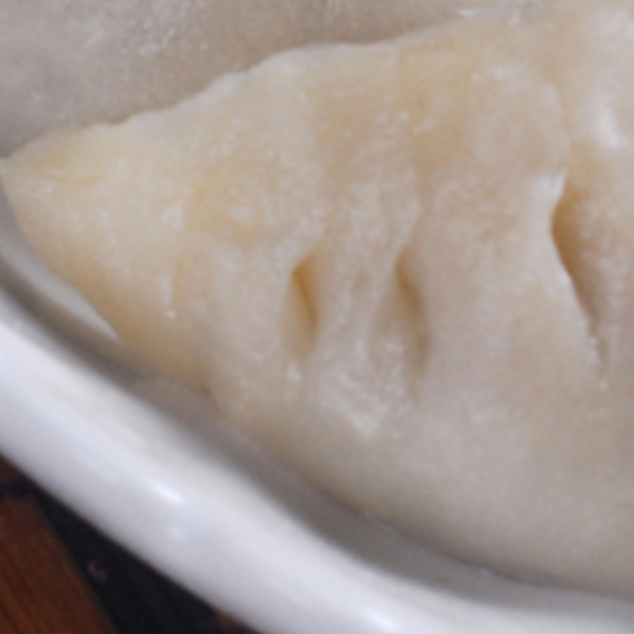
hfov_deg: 4.6
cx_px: 1198
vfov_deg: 4.6
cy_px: -264
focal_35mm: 379
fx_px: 7853
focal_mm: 50
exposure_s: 1/160
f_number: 8
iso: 160
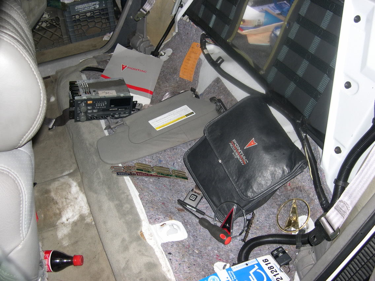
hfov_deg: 49.0
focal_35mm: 38
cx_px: 188
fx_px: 412
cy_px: 140
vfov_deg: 37.7
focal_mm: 8
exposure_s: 1/60
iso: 100
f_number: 2.8
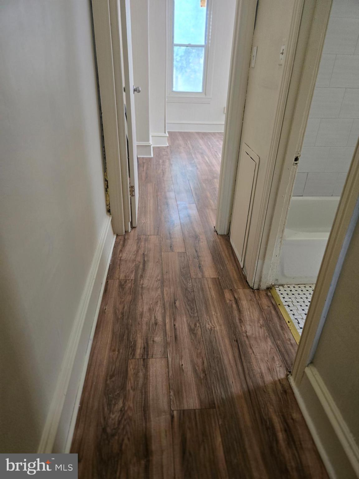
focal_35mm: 23
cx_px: 180
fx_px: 318
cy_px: 240
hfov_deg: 58.9
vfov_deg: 73.9
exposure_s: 1/120
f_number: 1.8
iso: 400
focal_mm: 5.4
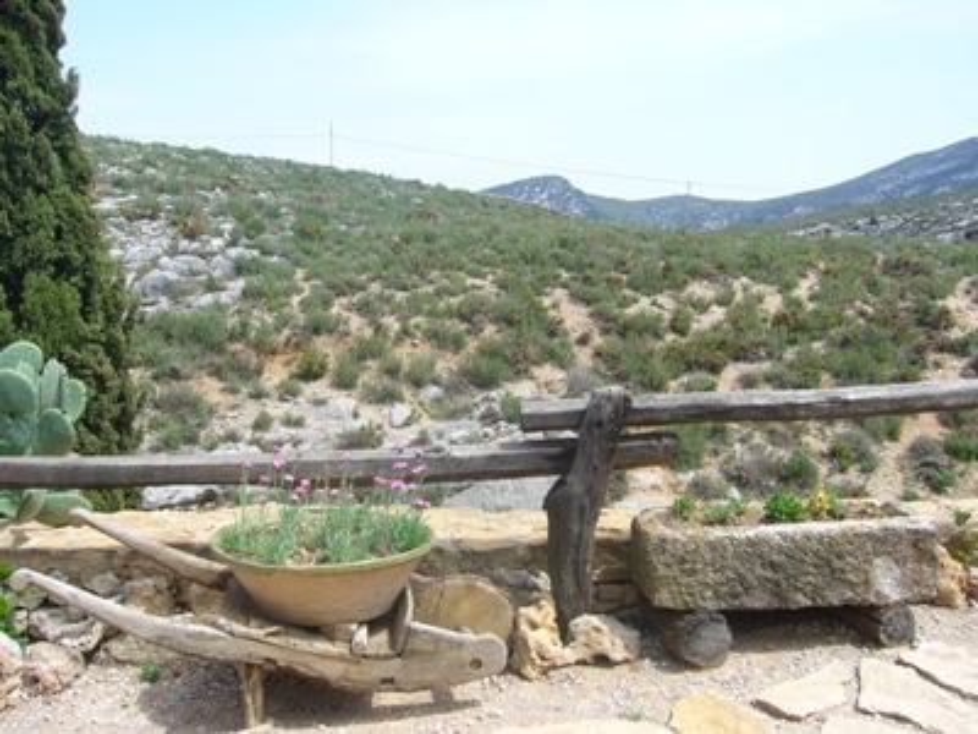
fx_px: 989
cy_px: 367
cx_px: 489
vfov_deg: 40.7
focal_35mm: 35
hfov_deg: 52.6
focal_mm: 5.8
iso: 64
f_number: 5.6
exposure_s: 1/125
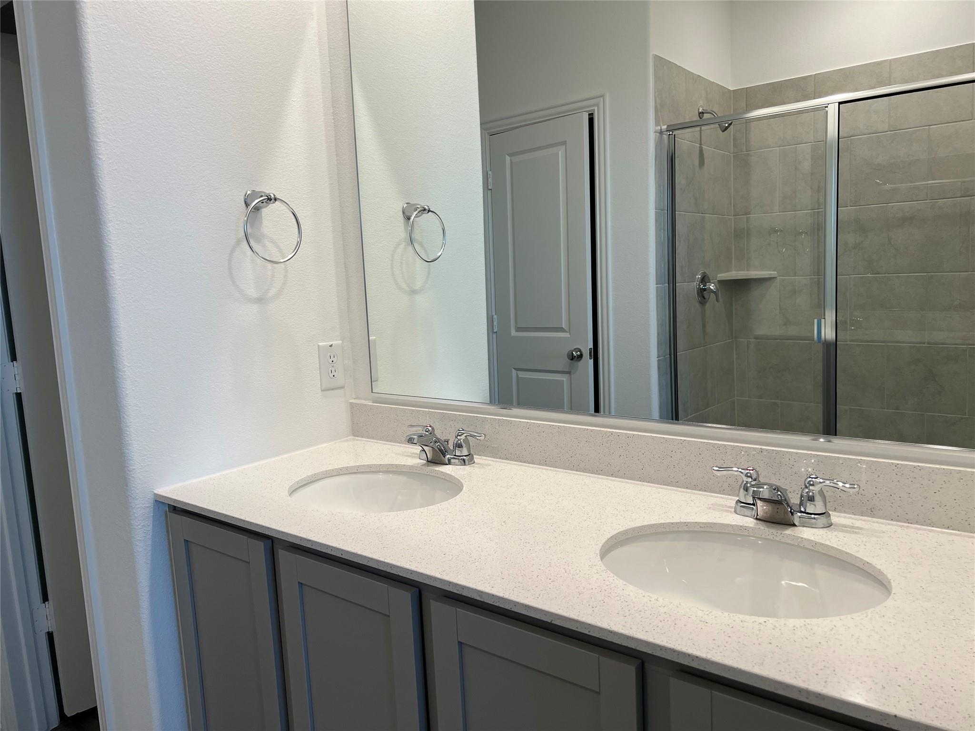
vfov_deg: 53.1
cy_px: 366
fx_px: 732
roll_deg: +3.2
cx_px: 488
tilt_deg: -7.8
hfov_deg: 67.3
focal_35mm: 26
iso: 64
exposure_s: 1/120
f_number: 1.5
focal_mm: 5.7
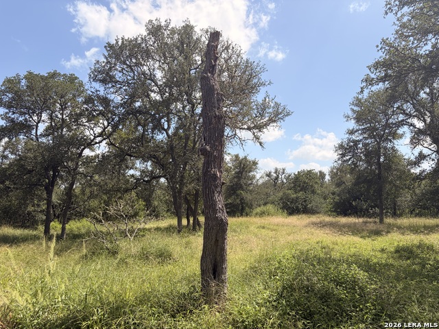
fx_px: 330
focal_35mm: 26
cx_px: 220
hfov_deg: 67.3
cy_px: 164
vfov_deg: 53.1
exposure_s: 1/3623
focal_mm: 5.96
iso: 50
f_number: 1.6
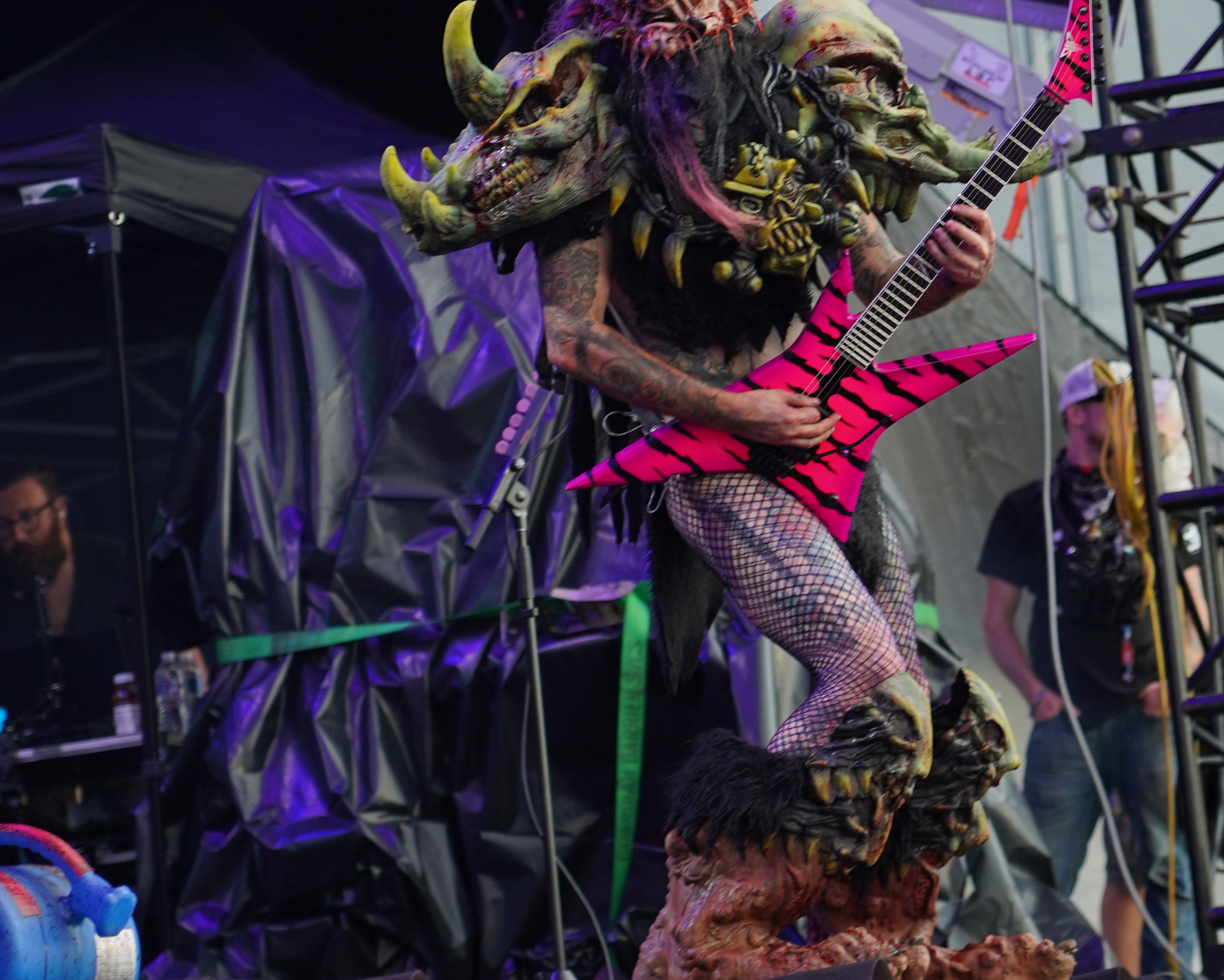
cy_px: 363
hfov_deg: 10.2
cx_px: 868
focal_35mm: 189
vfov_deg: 8.2
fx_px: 6847
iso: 250
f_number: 4
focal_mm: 105
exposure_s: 1/125
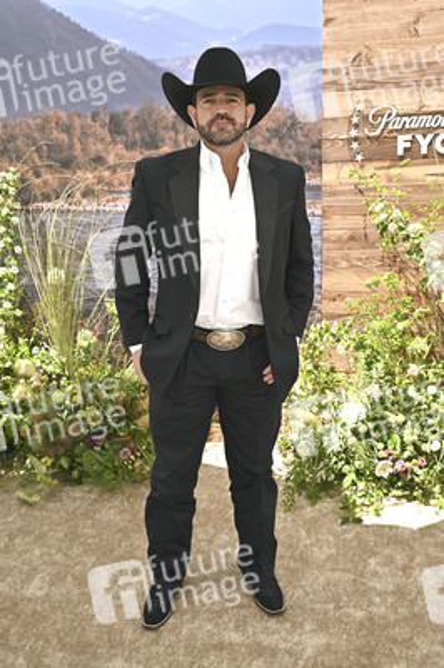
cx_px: 222
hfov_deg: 37.8
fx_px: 649
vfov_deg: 54.5
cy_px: 334
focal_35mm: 35
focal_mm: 35
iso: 200
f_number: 7.1
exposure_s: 1/320
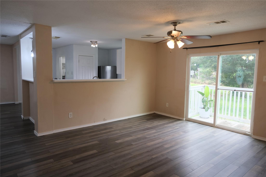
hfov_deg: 73.7
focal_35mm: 24
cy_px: 88
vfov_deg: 53.1
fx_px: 177
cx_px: 133
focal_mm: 16
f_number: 4
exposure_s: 1/40
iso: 320
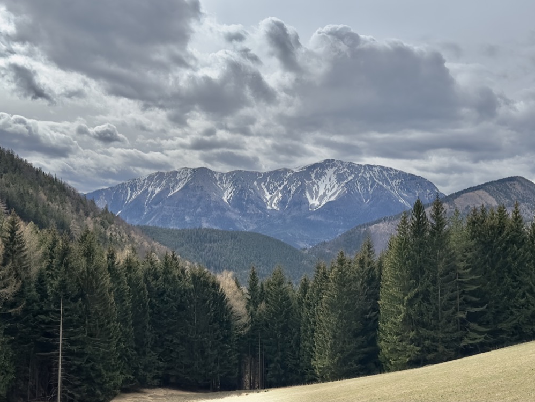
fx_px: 618
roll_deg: -0.1
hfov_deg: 46.8
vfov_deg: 36.0
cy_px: 196
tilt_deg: +3.1
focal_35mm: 40
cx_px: 273
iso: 100
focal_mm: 6.86
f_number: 1.78
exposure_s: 1/12048
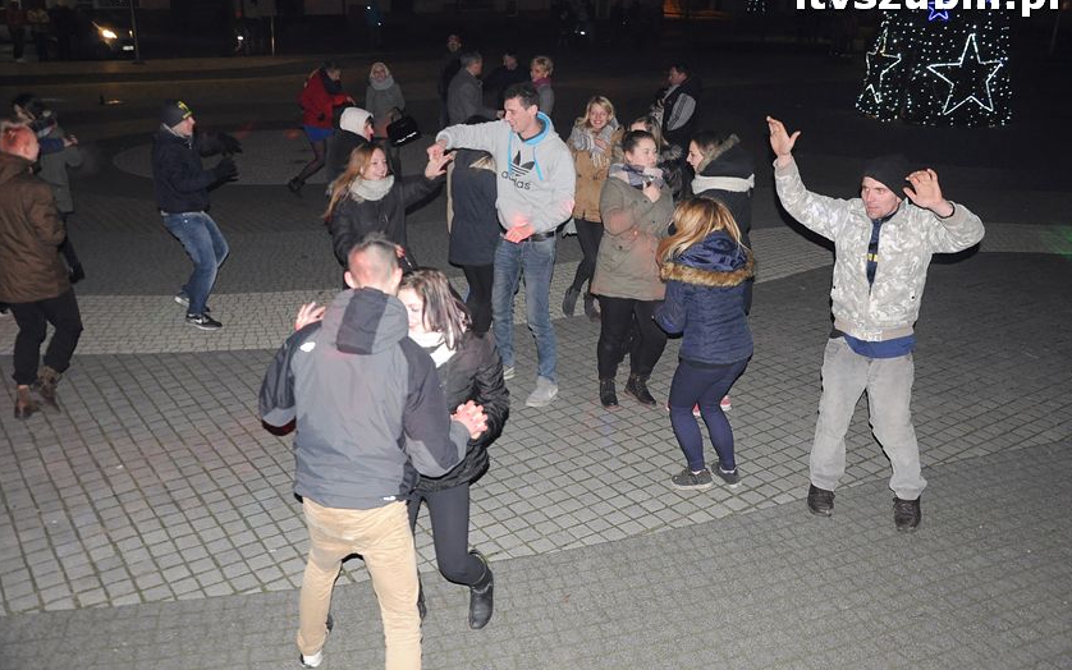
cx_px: 540
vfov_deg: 38.8
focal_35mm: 33
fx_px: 950
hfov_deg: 58.9
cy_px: 316
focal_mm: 21
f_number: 4.5
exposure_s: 1/60
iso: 1250
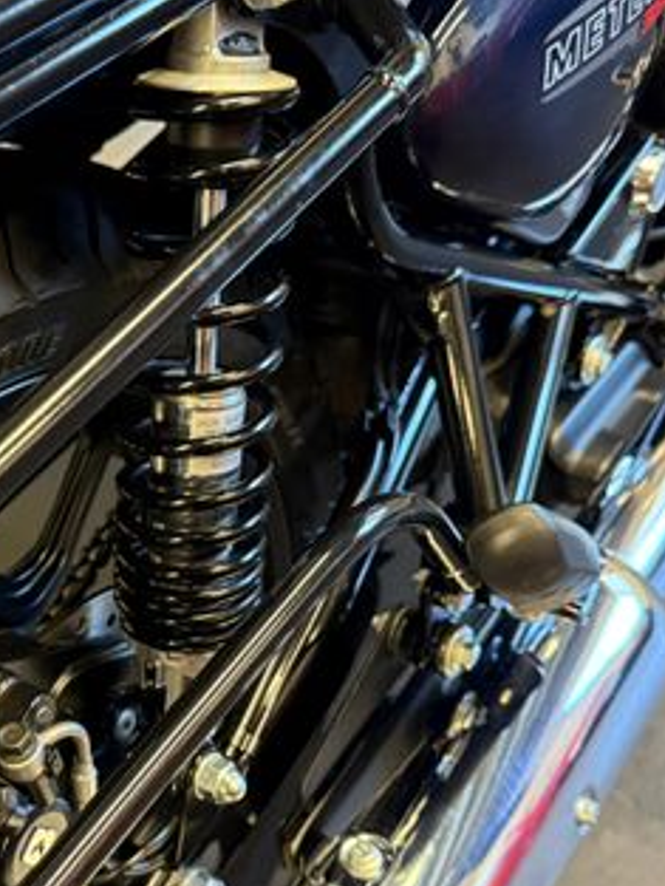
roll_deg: +17.6
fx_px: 1254
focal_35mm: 49
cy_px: 541
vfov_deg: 38.7
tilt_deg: -41.2
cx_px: 102
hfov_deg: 28.8
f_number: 1.78
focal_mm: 6.76
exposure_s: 1/50
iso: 640
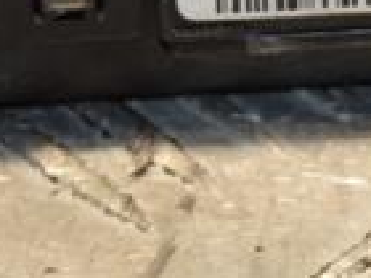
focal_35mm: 650
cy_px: -56
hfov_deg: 3.0
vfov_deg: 2.3
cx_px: 610
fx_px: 6967
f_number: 5.6
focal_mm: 105
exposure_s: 1/160
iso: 800
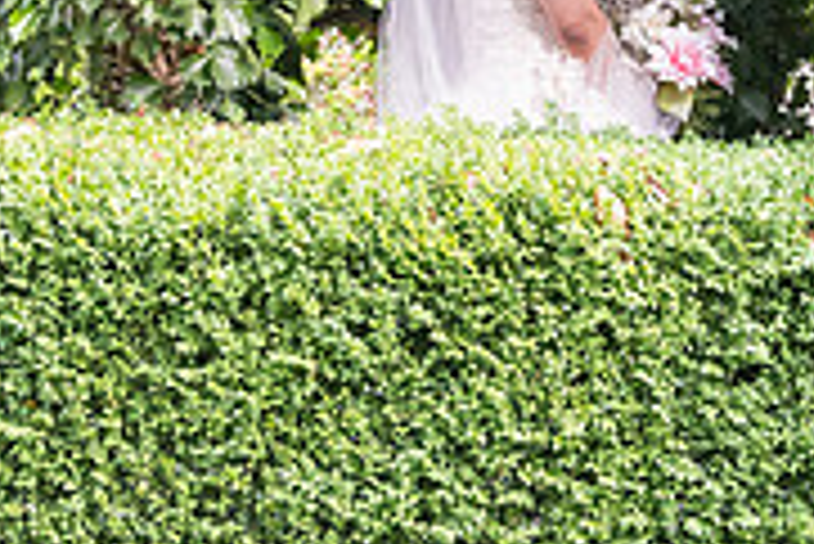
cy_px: -182
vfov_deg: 9.6
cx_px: 549
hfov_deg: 14.5
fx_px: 3191
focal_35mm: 141
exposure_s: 1/320
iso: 2500
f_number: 4
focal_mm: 44
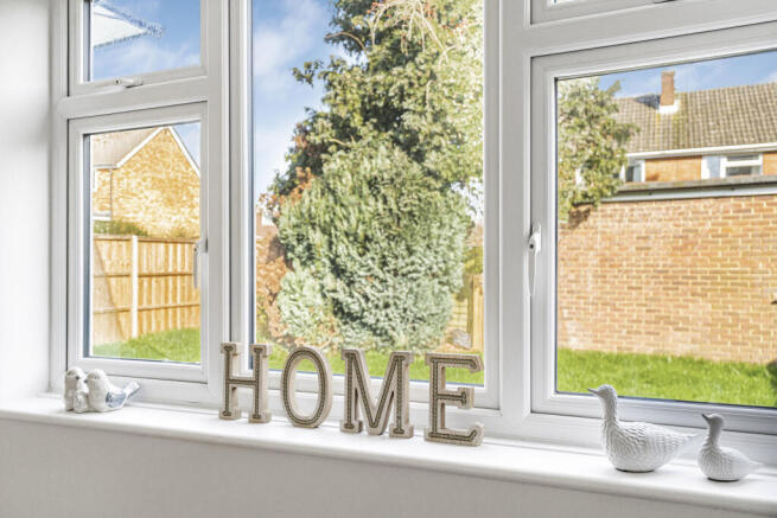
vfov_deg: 42.3
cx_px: 388
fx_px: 669
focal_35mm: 31
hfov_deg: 60.3
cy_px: 259
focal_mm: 31
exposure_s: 1/640
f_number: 4
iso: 500
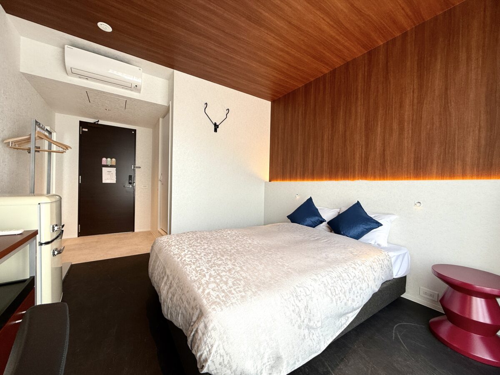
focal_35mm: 14
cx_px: 250
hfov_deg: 102.1
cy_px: 188
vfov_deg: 85.7
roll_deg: -1.9
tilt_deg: -0.6
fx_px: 202
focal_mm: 2.22
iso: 64
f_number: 2.2
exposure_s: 1/99
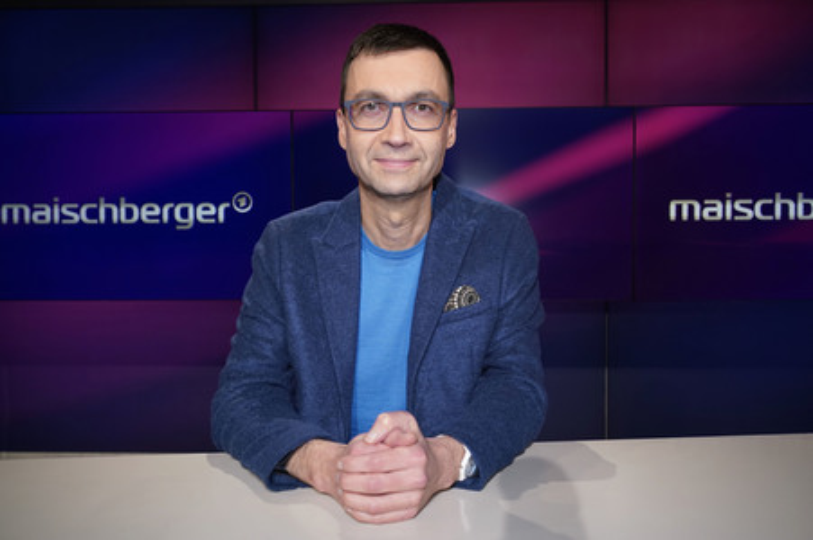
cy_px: 270
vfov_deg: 44.9
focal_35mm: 29
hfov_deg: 63.7
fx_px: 654
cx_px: 406
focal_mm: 29
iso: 1600
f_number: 5.6
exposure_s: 1/125
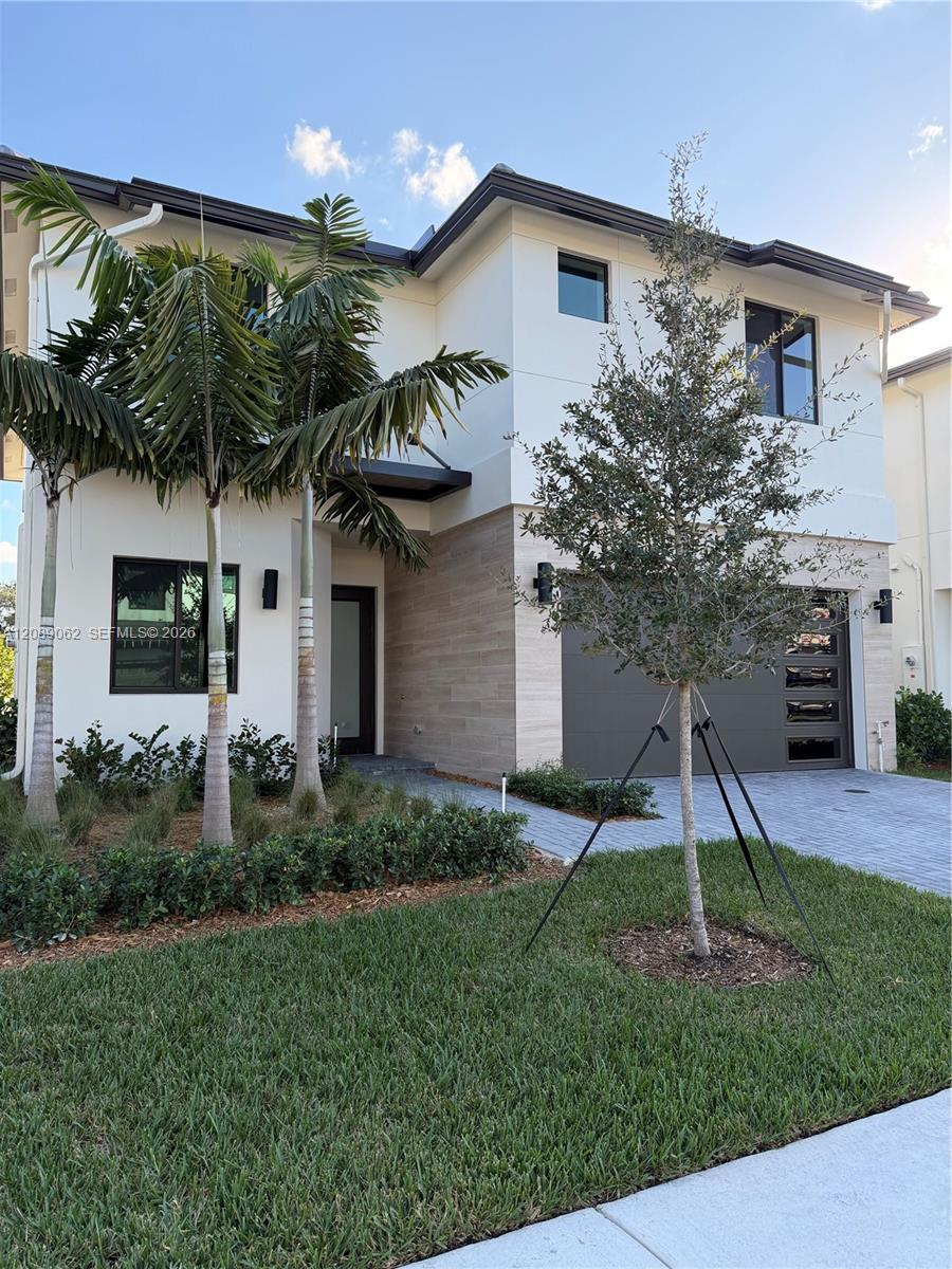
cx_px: 476
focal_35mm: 24
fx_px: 880
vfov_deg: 71.6
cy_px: 634
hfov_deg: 56.8
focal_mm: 6.76
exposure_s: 1/1156
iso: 100
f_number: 1.78
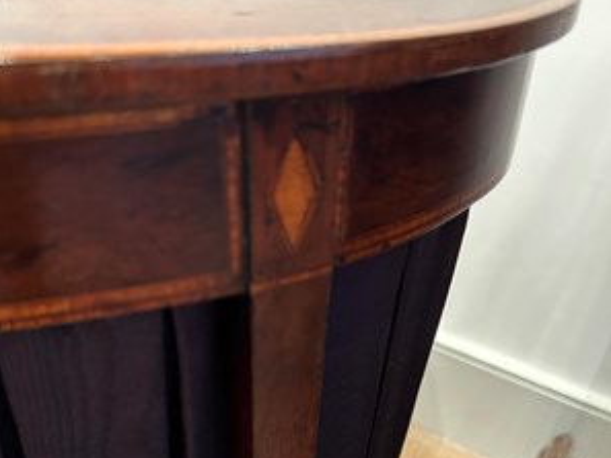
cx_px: 304
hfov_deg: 52.6
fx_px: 618
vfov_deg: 40.2
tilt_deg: -36.2
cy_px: 306
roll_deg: -5.7
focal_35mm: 35
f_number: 1.5
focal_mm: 5.7
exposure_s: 1/60
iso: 250
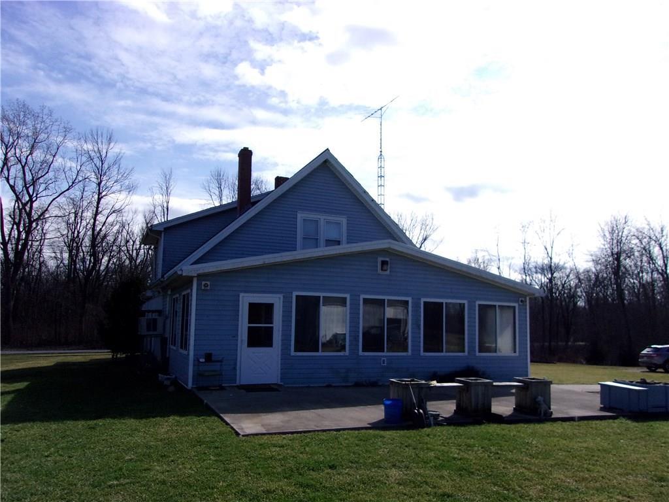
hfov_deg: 65.3
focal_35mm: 27
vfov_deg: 51.4
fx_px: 522
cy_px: 251
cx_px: 334
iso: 200
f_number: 10.4
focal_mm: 4.9
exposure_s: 1/340
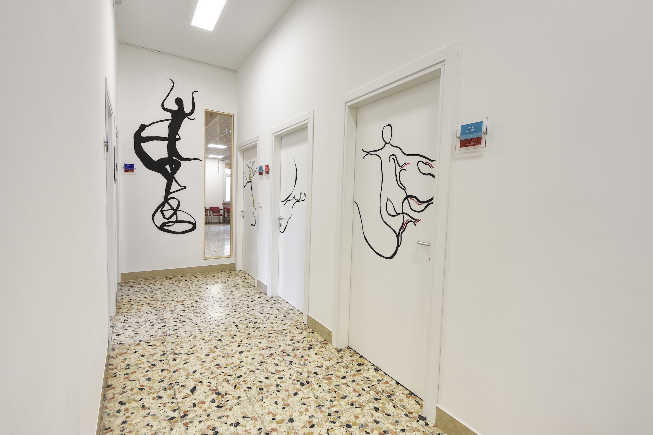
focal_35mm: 16
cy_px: 218
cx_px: 326
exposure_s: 1/8
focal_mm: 10.5
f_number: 11
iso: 200
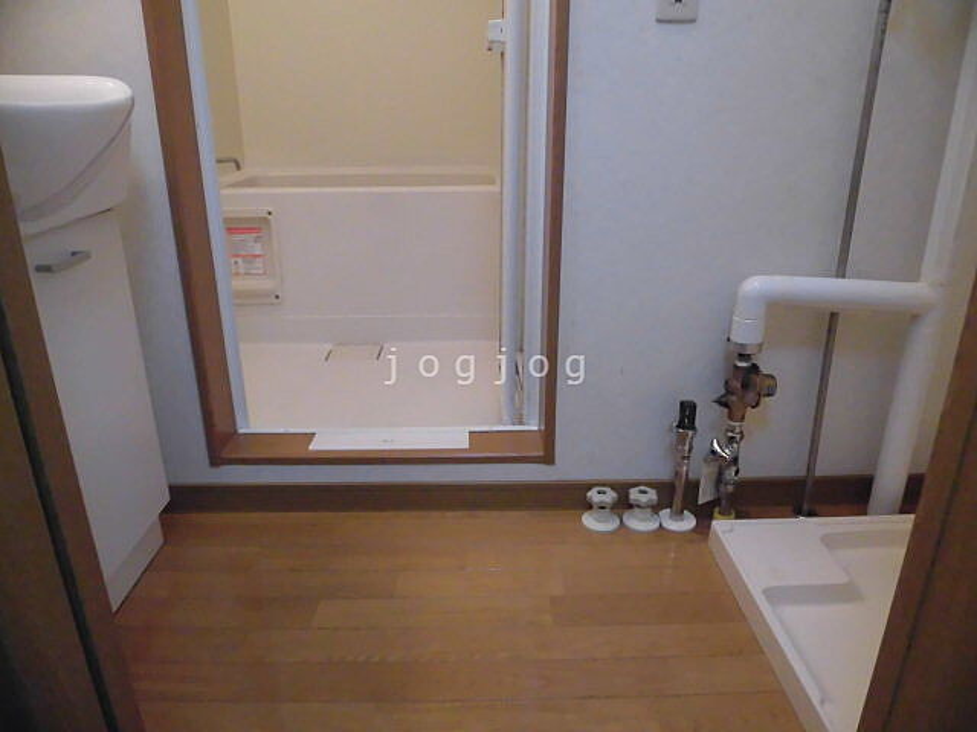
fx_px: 677
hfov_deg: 71.6
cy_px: 366
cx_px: 488
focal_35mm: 24
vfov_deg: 56.8
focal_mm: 4.3
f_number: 3.1
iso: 800
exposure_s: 1/100
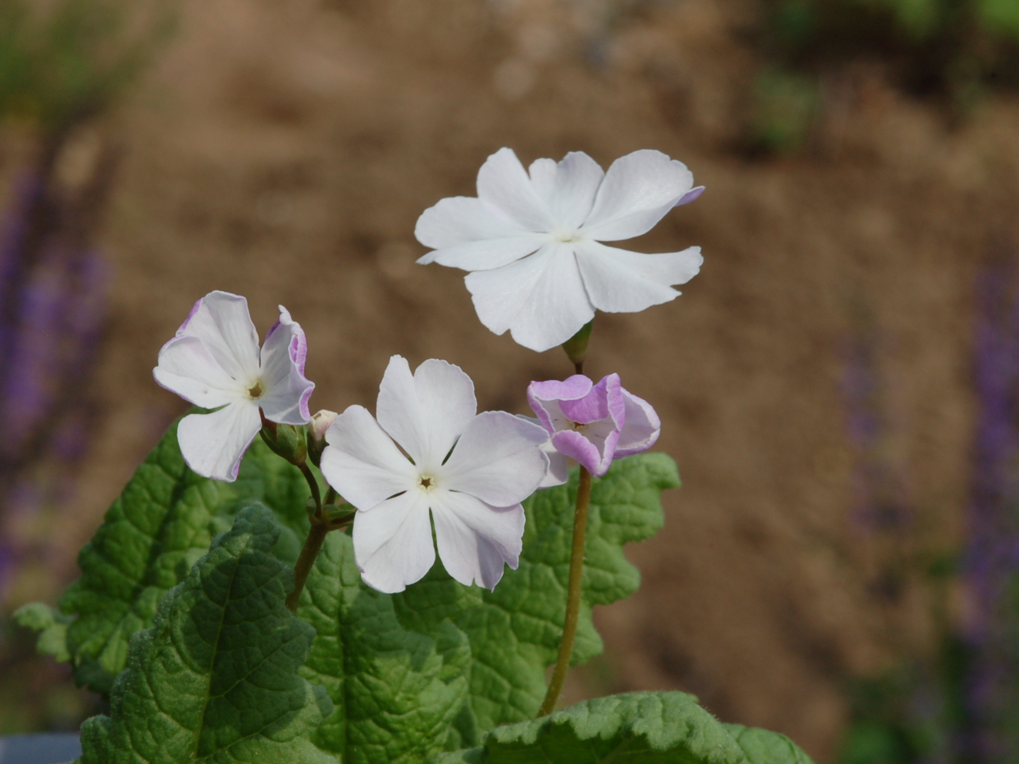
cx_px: 491
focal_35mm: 172
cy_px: 381
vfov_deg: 8.7
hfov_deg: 11.5
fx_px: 5049
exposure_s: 1/125
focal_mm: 105
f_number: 25
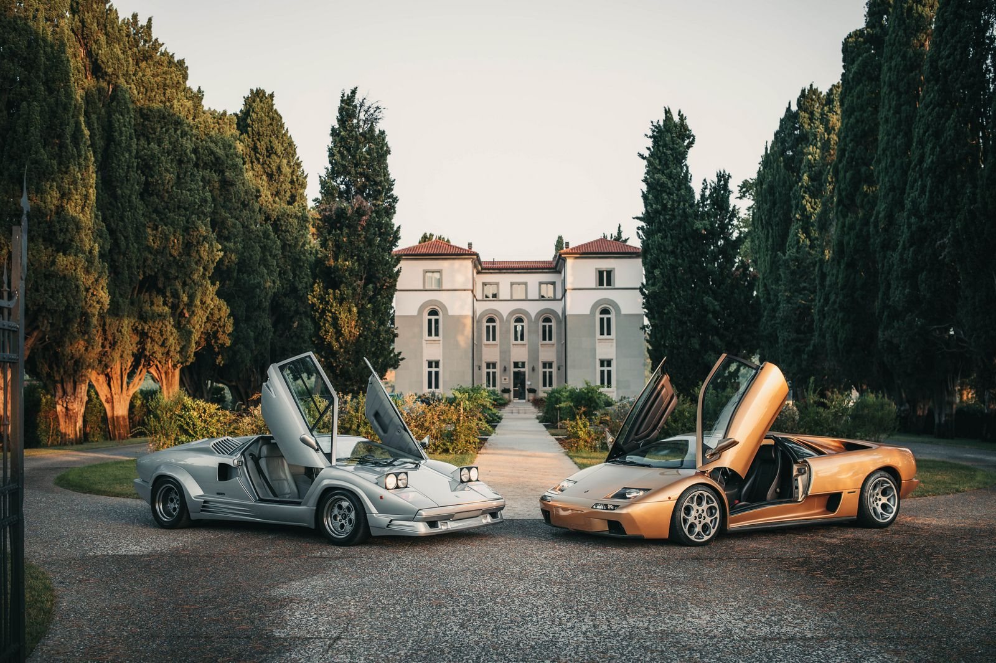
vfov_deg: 37.8
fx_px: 968
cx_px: 498
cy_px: 332
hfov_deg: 54.5
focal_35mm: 35
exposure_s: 1/100
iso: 140
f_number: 2.8
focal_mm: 35
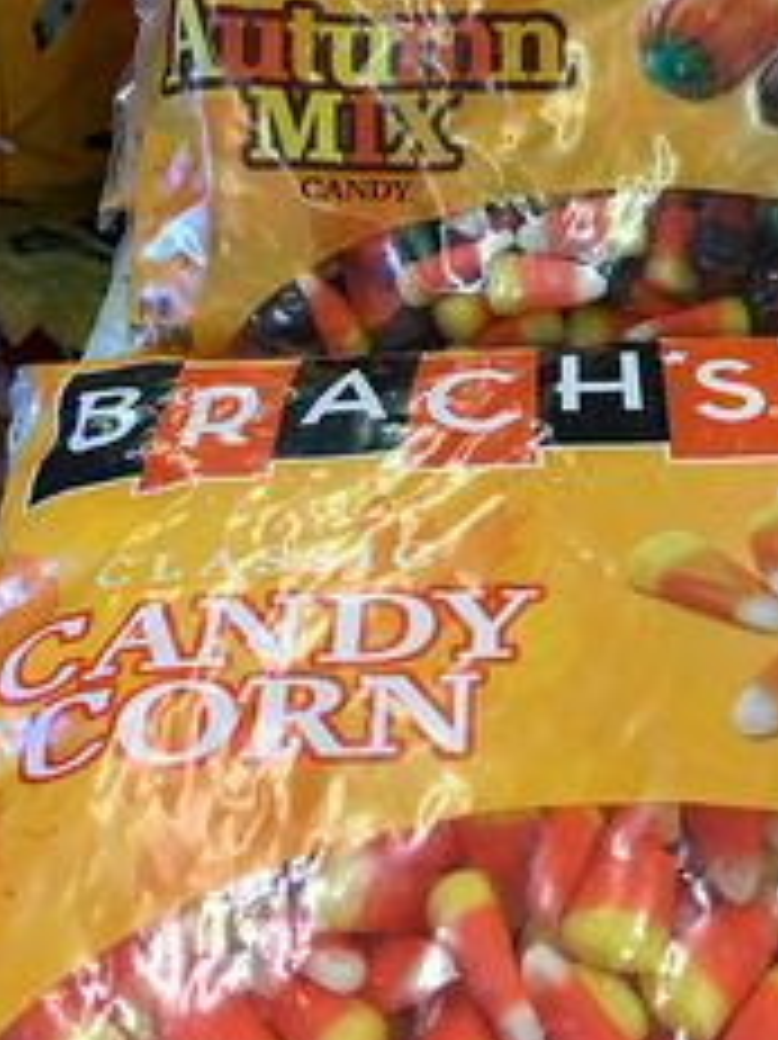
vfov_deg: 42.8
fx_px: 1320
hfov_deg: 32.3
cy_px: 419
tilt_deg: -46.5
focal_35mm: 44
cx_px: 578
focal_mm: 4.15
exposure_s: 1/30
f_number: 2.2
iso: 32
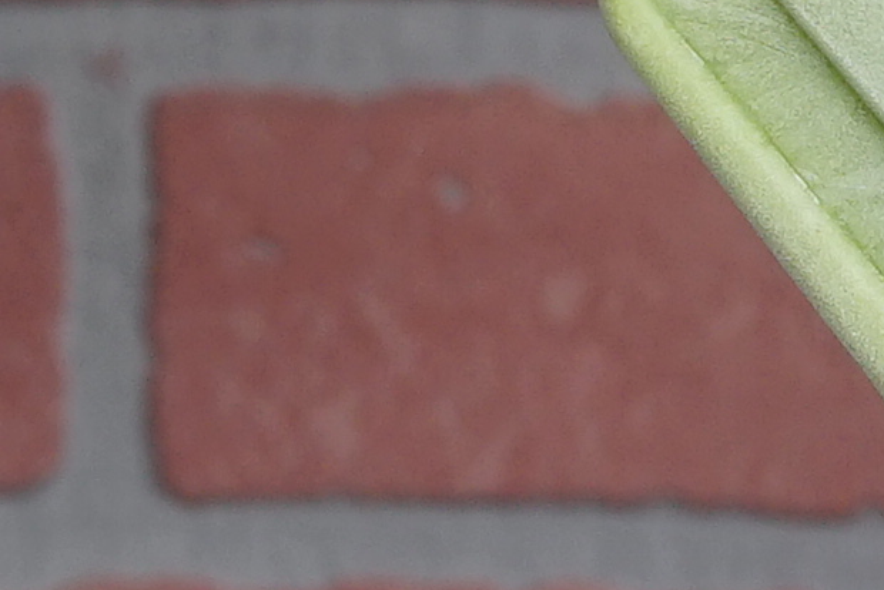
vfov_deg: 2.5
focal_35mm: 547
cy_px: -351
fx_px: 13438
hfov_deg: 3.8
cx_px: 262
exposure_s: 1/60
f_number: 8
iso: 1000
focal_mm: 80
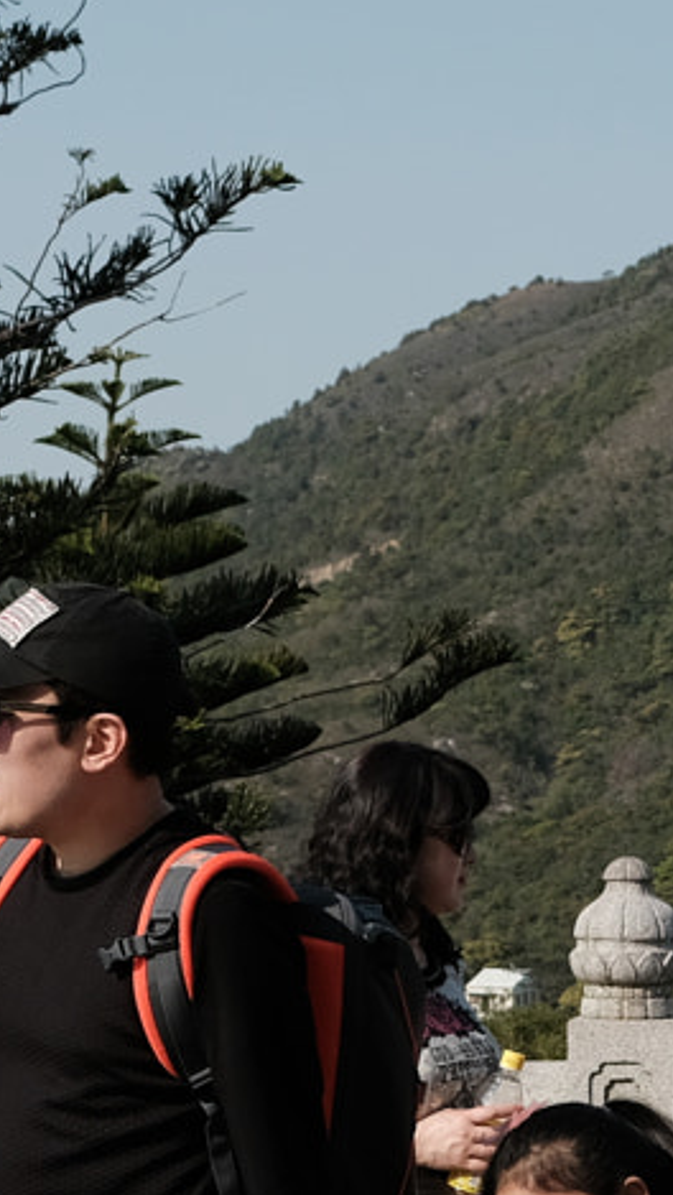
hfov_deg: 9.3
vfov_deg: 17.0
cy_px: 919
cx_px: 1206
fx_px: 3963
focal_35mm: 125
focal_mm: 23
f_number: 5.6
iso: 400
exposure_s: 1/2000
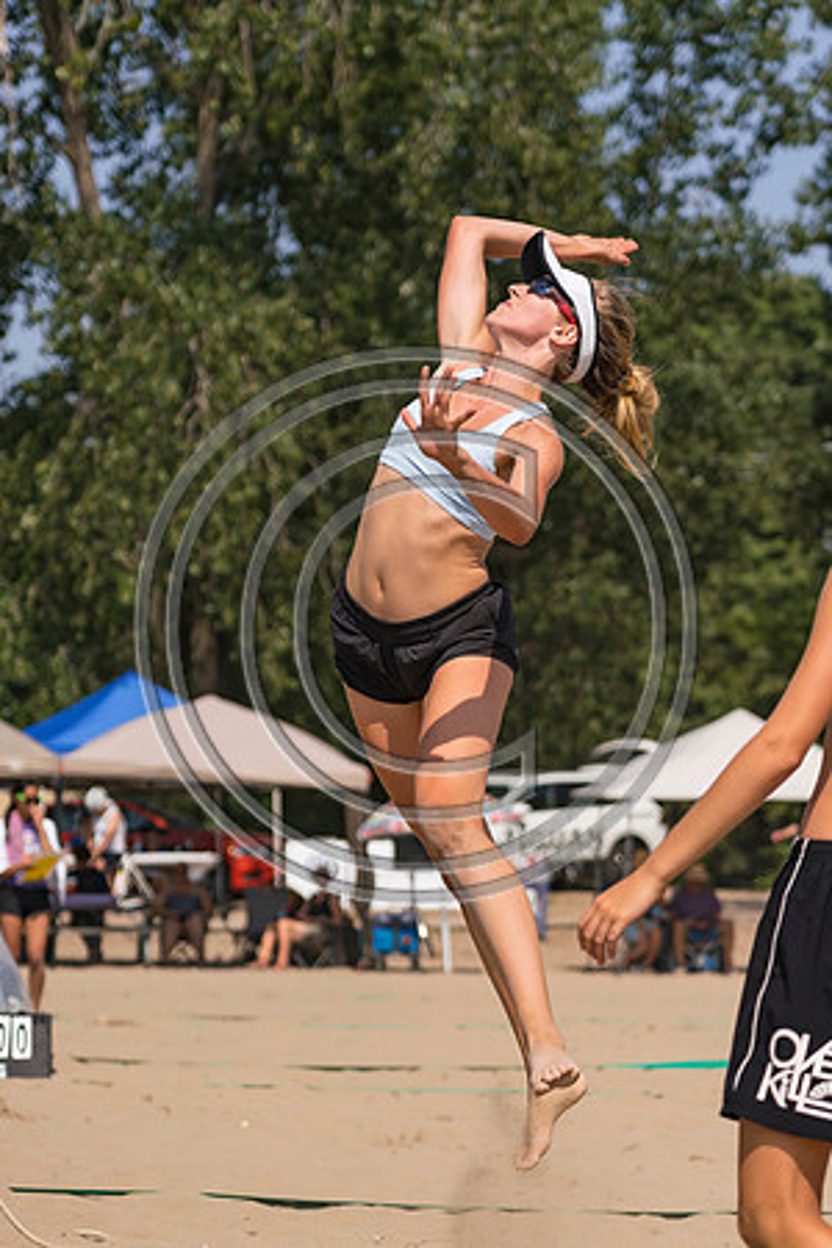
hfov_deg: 9.5
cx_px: 416
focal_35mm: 144
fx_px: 4992
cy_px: 624
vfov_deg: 14.3
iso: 200
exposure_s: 1/2500
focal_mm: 96
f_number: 4
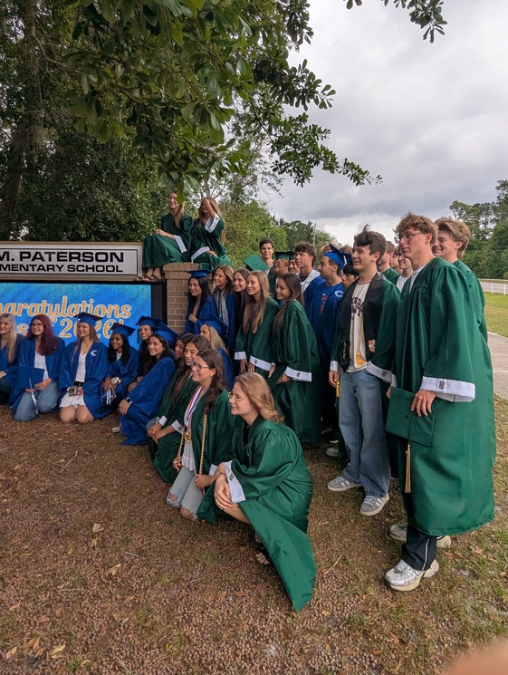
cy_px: 299
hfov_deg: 61.2
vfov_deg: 76.0
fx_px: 429
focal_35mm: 22
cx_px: 268
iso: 43
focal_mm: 2.35
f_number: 2.2
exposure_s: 1/646
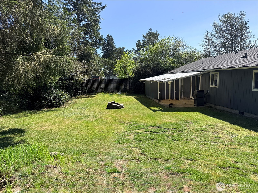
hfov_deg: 71.6
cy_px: 96
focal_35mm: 24
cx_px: 129
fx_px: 179
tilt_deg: -4.3
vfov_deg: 56.8
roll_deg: +1.3
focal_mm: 6.76
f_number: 1.78
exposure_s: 1/3584
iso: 100
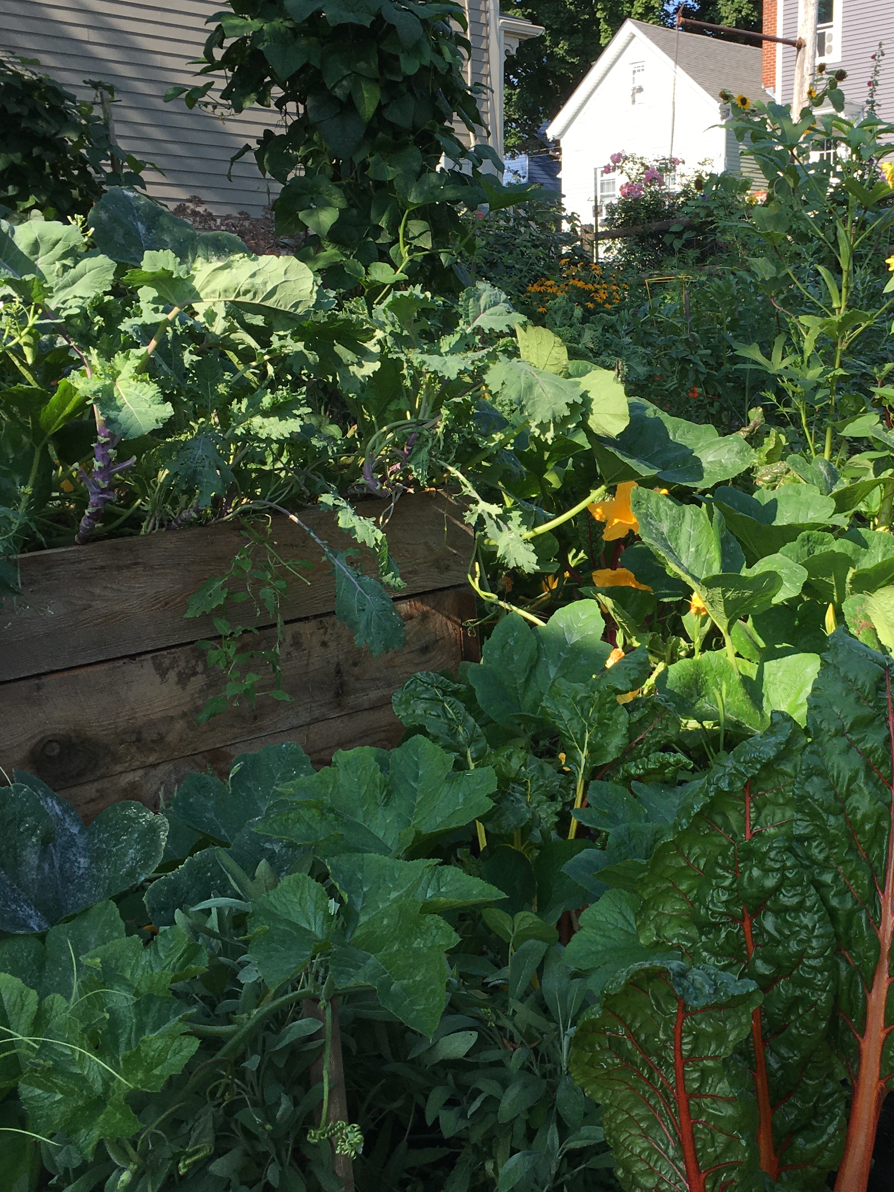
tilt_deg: -6.9
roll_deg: -0.2
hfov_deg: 31.7
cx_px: 650
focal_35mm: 45
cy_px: 521
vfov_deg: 42.0
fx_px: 1549
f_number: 2.2
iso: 25
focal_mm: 4.15
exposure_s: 1/635
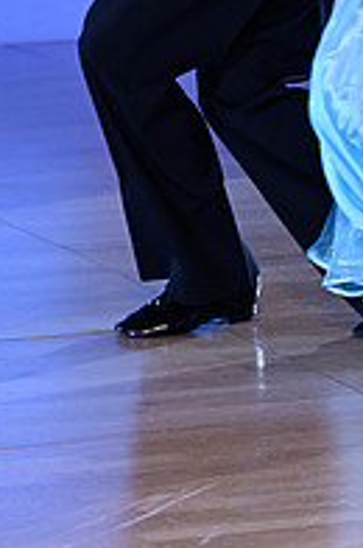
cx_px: 392
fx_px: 5403
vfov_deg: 5.8
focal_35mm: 356
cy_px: -224
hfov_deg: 3.8
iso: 2000
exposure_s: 1/200
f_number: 5
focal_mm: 120
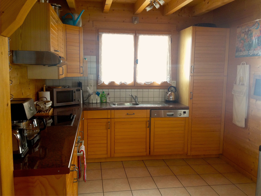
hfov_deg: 52.6
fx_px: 264
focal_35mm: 35
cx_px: 130
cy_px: 98
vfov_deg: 40.7
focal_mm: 4.28
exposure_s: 1/60
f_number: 2.4
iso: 125
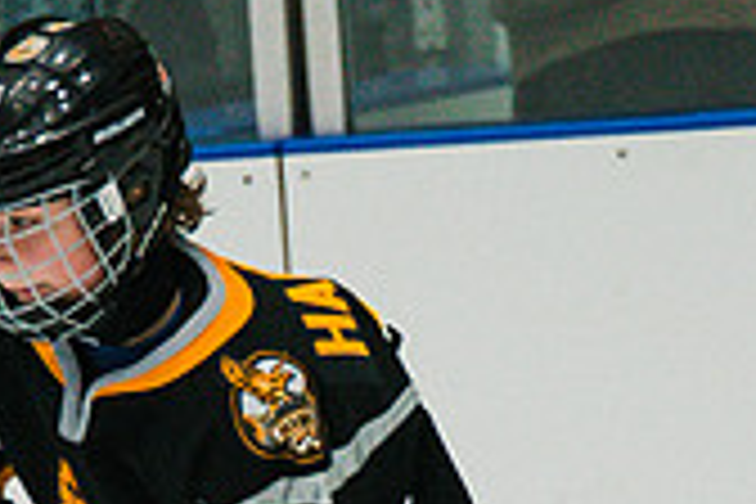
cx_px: 309
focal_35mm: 1445
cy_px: 772
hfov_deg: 1.4
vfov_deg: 1.0
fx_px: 30343
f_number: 3.2
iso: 3200
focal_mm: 300
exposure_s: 1/1600
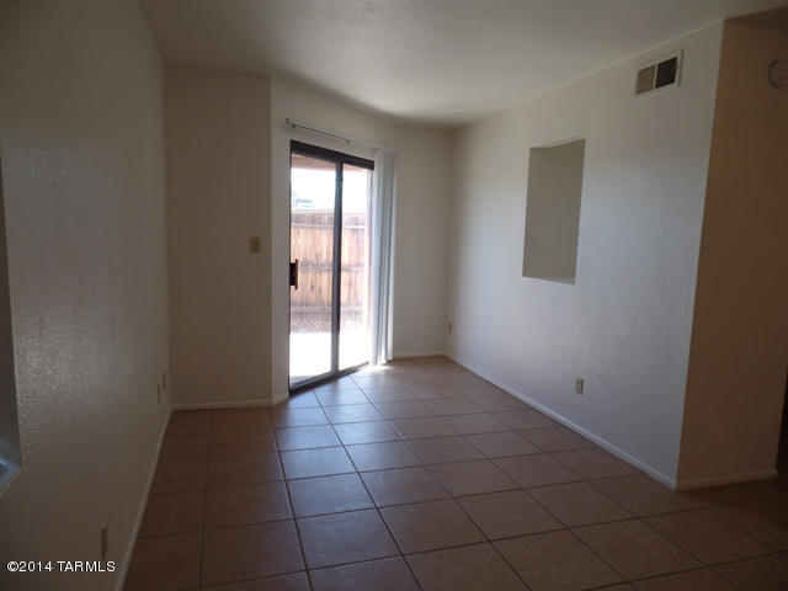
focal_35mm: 23
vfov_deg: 58.9
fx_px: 524
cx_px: 394
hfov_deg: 73.9
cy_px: 296
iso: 80
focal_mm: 4.1
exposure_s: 1/45
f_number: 3.5
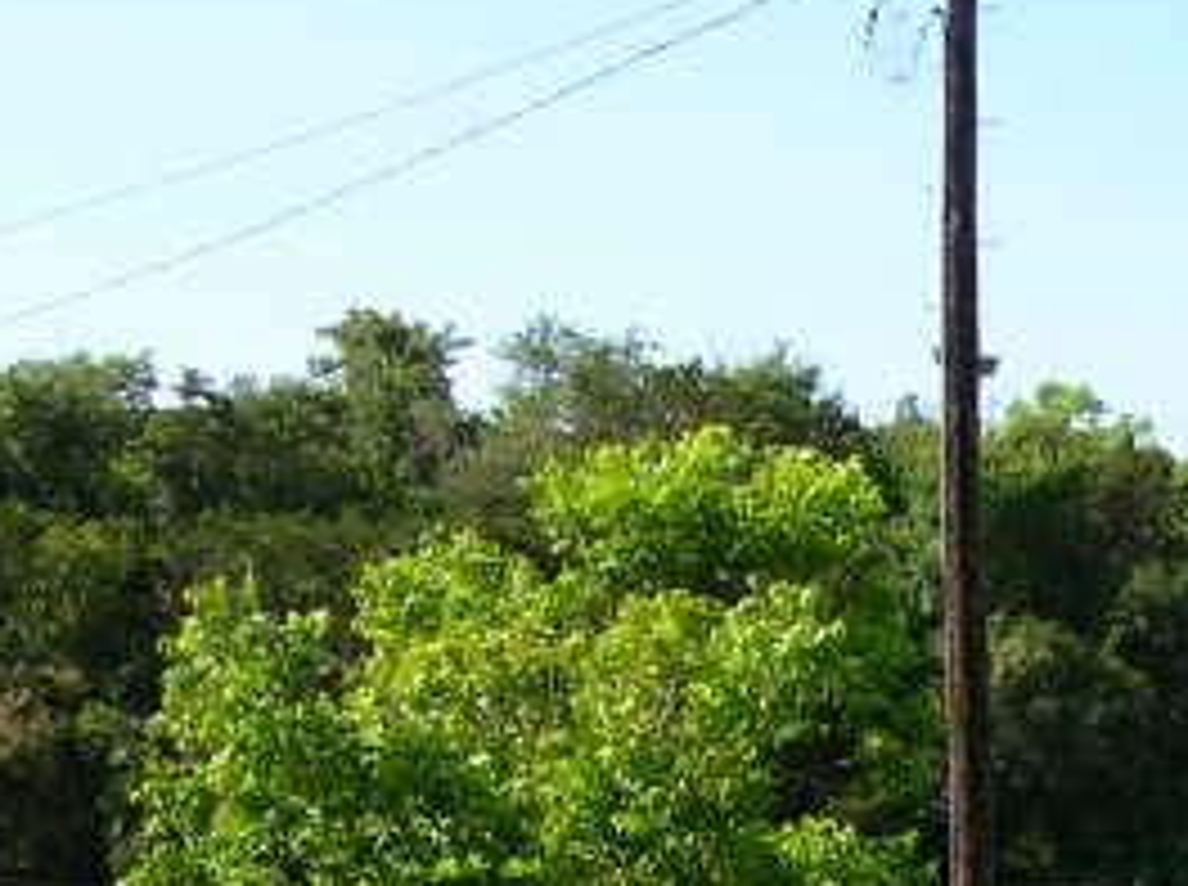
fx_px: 3528
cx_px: 1422
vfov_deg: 13.9
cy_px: 1025
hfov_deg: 18.2
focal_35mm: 103
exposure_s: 1/195
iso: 50
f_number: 4.9
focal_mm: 5.7
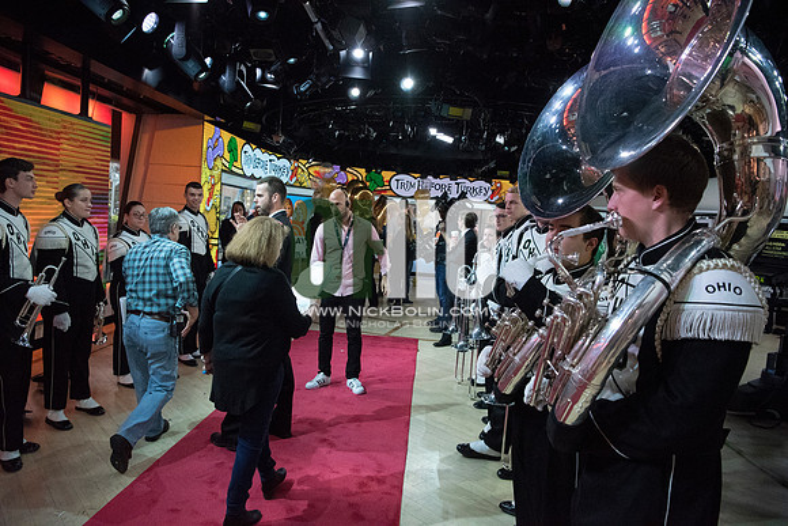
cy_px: 263
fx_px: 525
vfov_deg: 53.2
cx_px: 394
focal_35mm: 24
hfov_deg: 73.7
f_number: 5.6
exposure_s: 1/1250
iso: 12800
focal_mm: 24
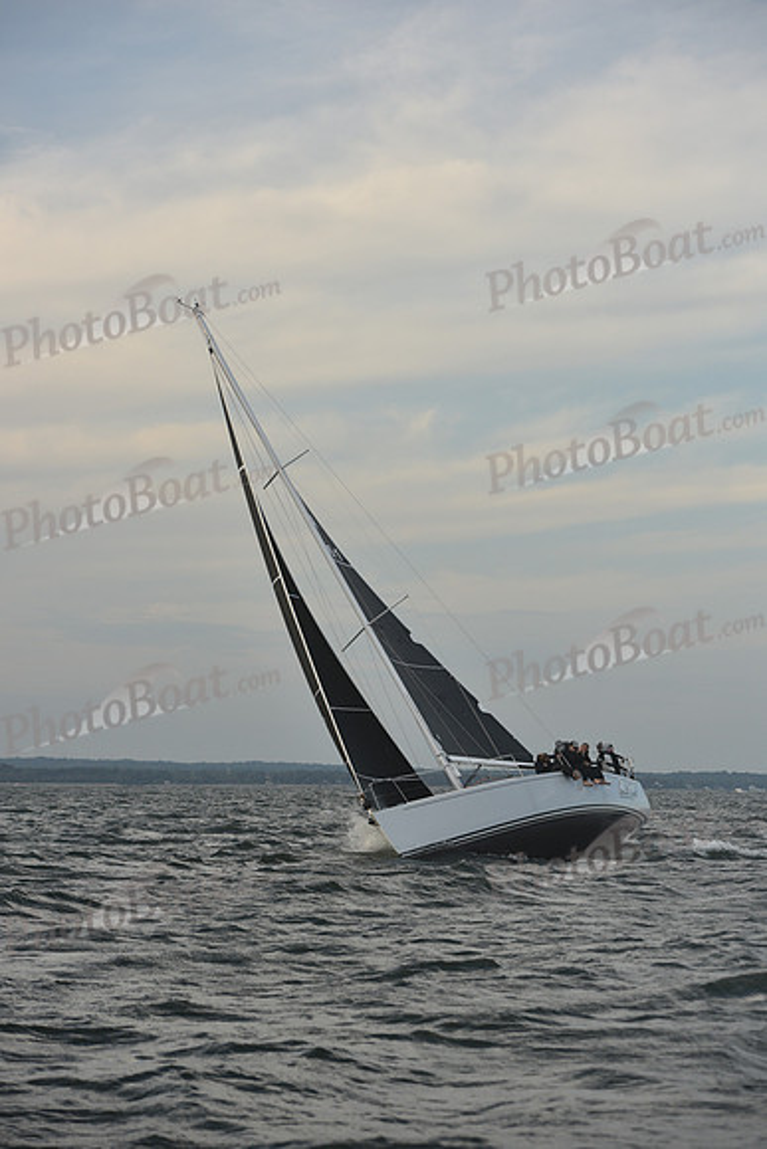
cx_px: 384
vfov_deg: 20.0
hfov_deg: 13.4
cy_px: 574
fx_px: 3258
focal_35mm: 102
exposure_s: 1/1250
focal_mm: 102
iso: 250
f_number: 4.5
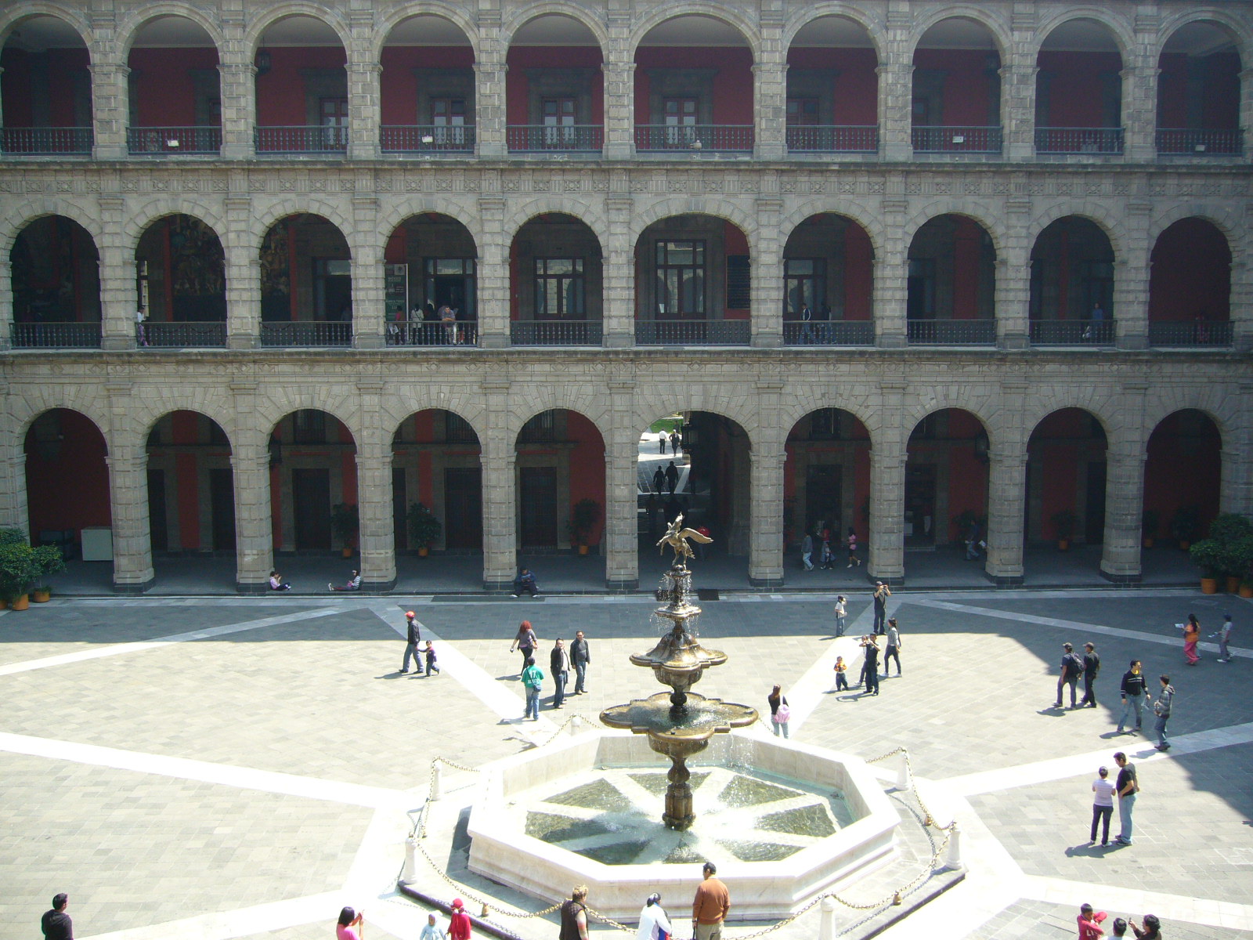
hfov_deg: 52.6
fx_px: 1267
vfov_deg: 40.7
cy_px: 470
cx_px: 626
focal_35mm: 35
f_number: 2.8
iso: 80
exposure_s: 1/320
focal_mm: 5.8
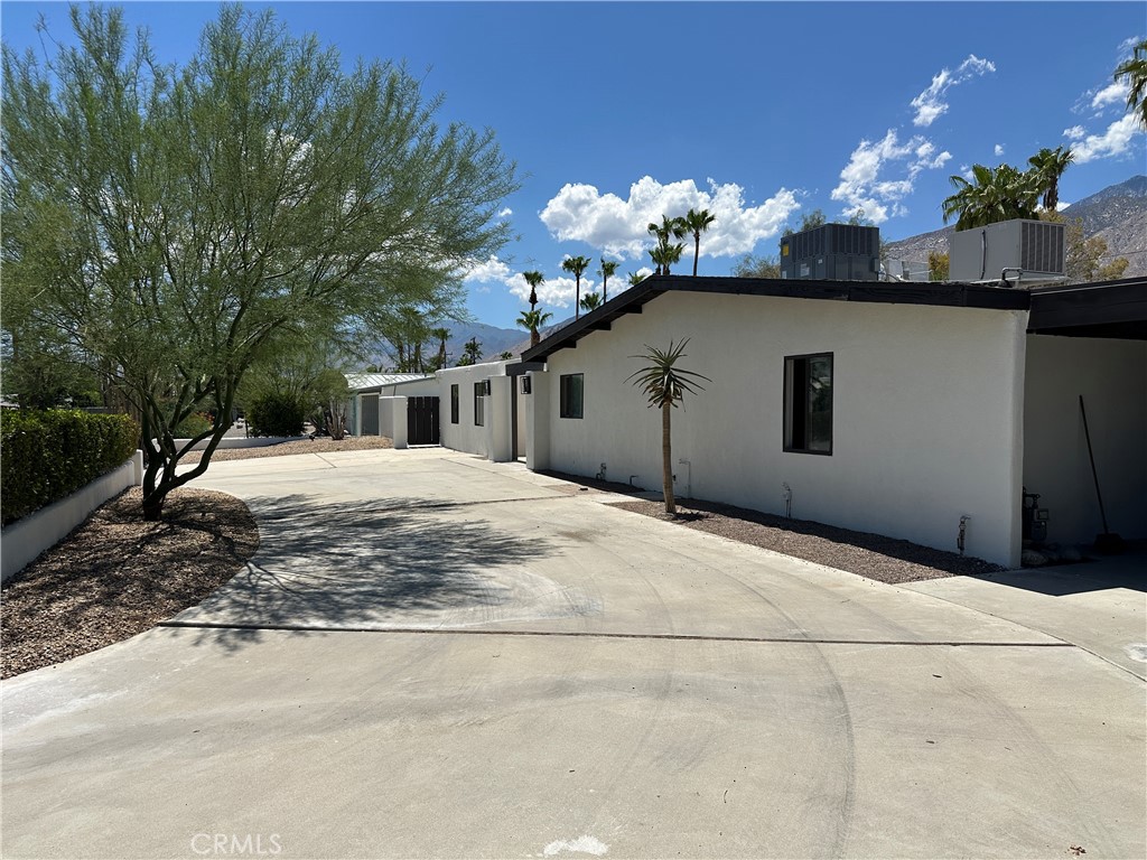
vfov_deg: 56.8
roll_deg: +0.0
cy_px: 430
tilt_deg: -2.4
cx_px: 574
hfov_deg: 71.6
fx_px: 795
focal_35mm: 24
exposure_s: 1/8929
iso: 80
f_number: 1.78
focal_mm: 6.86
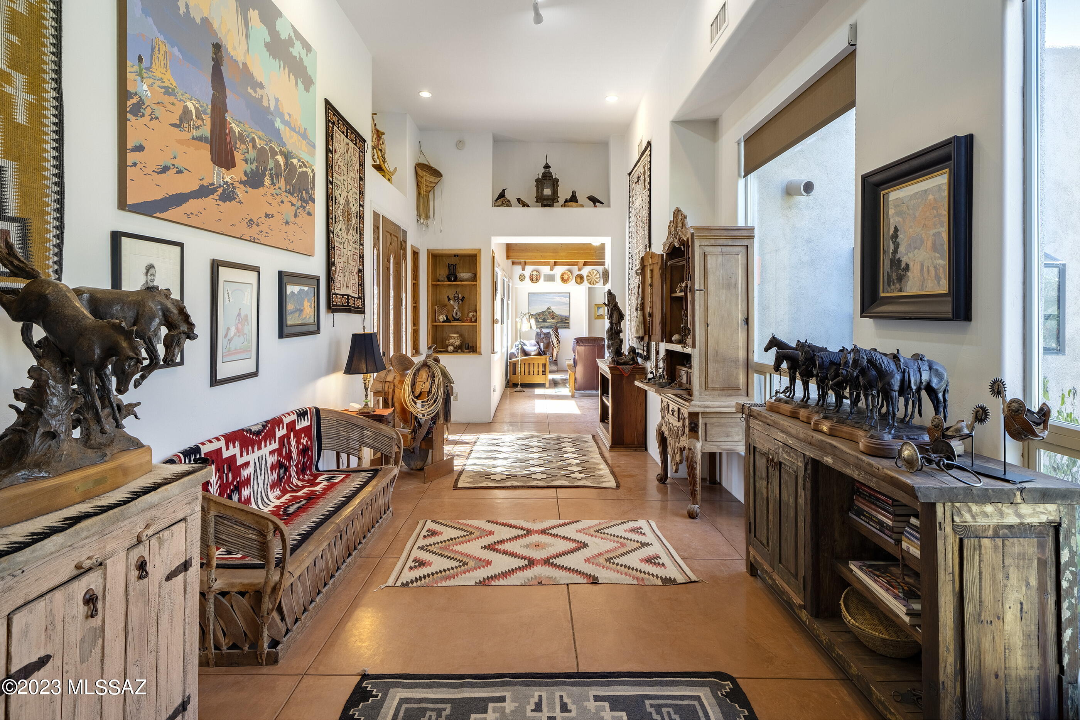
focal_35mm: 17
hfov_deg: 93.3
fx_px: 510
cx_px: 540
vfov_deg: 70.4
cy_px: 360
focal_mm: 17
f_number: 10
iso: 200
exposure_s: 1/30
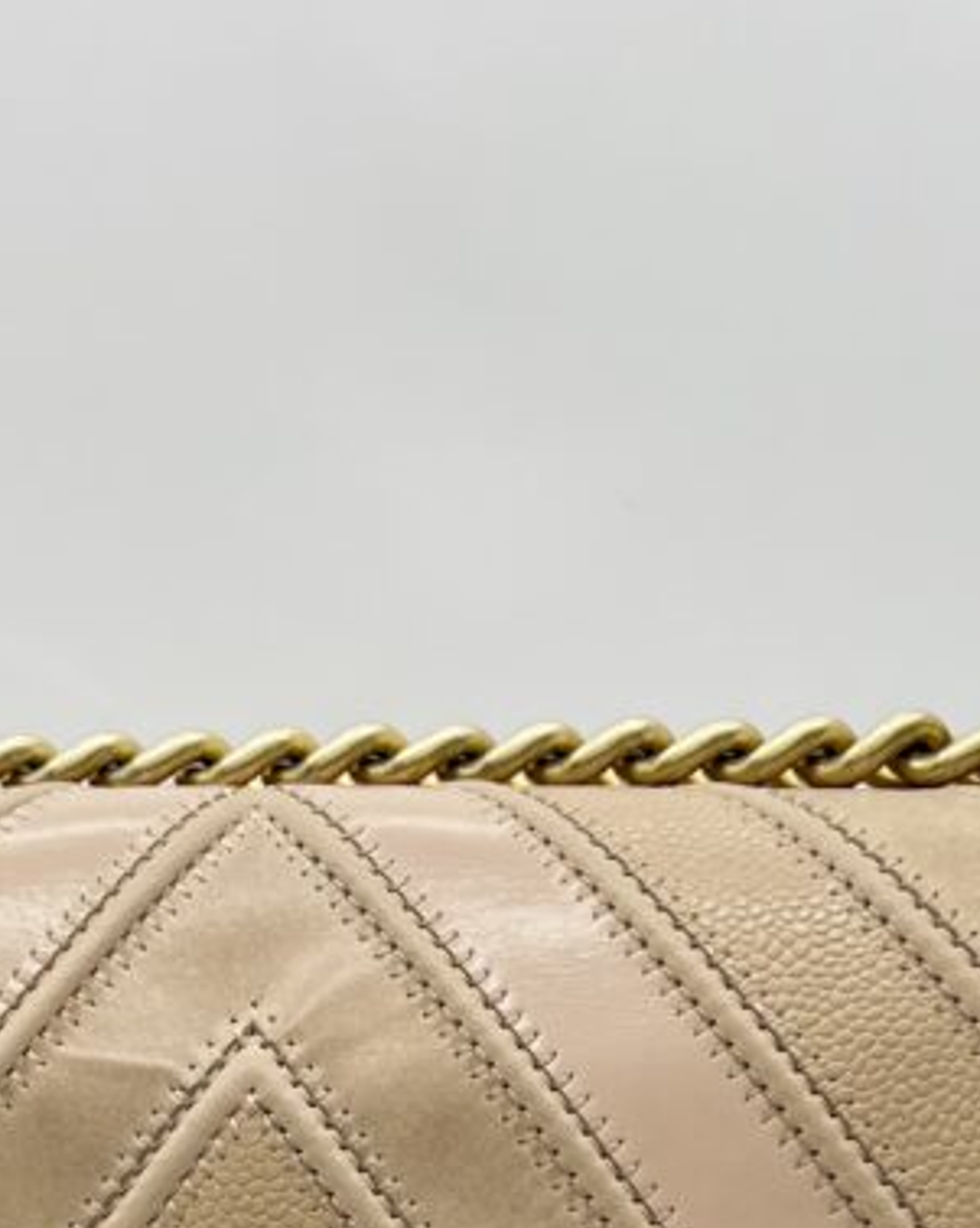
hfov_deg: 22.0
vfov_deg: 25.9
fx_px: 2505
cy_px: 1270
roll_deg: +0.7
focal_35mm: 69
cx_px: 251
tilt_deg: -1.8
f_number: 1.5
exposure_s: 1/195
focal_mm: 5.7
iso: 40
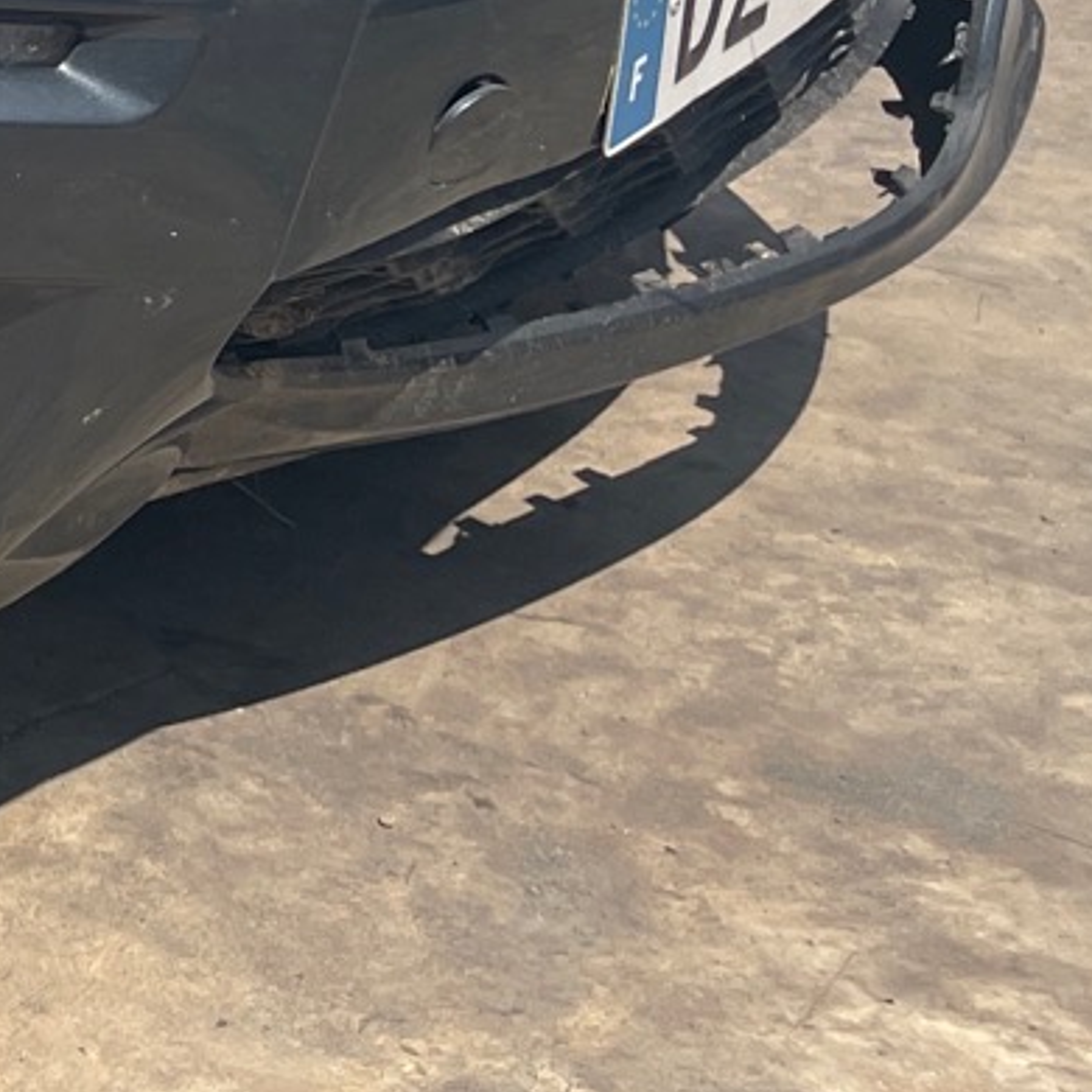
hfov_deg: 13.6
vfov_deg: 15.4
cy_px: -445
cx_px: -1212
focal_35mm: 106
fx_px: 3783
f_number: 1.6
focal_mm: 4.2
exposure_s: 1/3205
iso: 32
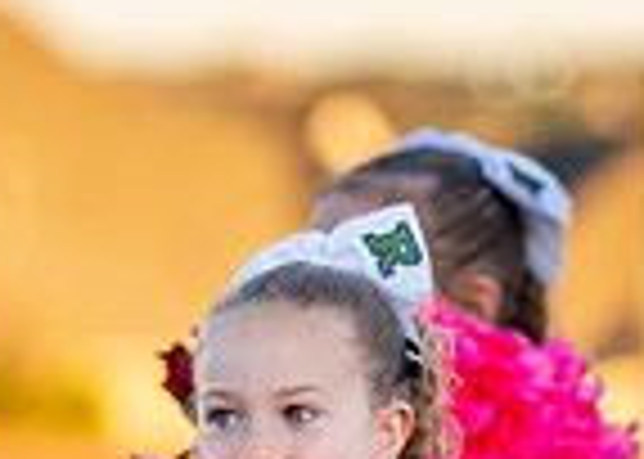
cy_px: 631
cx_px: 349
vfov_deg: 2.0
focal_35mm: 708
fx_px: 12943
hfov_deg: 2.9
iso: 500
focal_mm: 142
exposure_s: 1/1250
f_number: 2.8
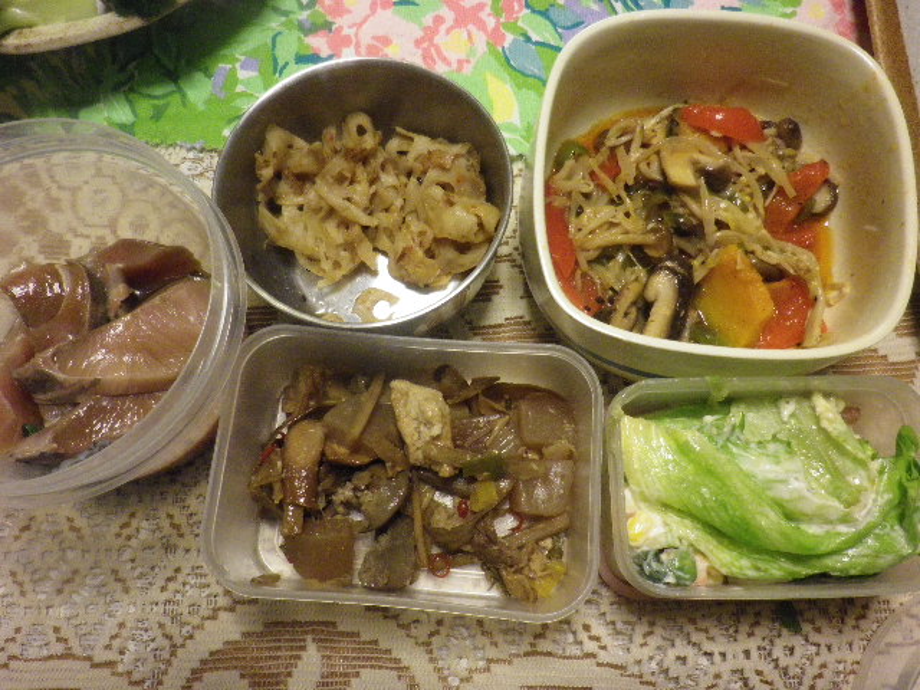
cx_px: 460
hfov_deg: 63.4
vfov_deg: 49.7
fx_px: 744
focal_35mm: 28
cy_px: 345
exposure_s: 1/50
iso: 400
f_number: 3.2
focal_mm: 5
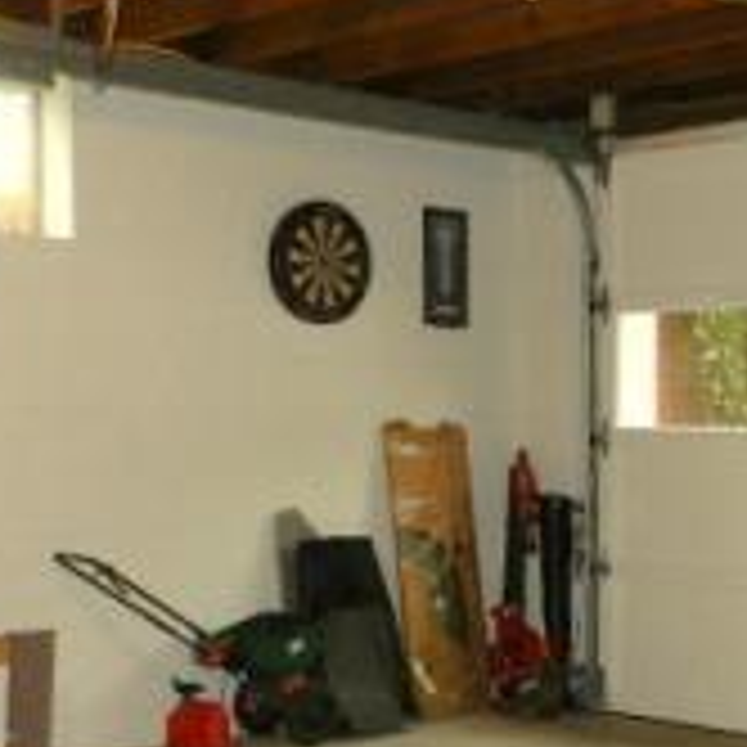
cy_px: 558
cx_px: 554
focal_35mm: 71
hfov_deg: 24.1
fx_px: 1733
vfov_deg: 24.1
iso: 200
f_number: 3.4
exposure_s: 1/60
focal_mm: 4
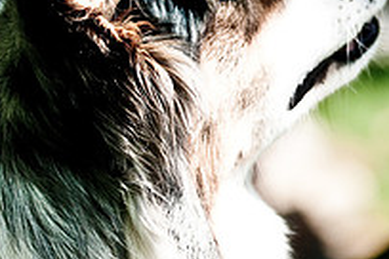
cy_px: 79
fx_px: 3220
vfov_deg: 4.6
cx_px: 387
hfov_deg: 6.9
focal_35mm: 298
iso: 200
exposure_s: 1/4000
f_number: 2.8
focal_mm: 70
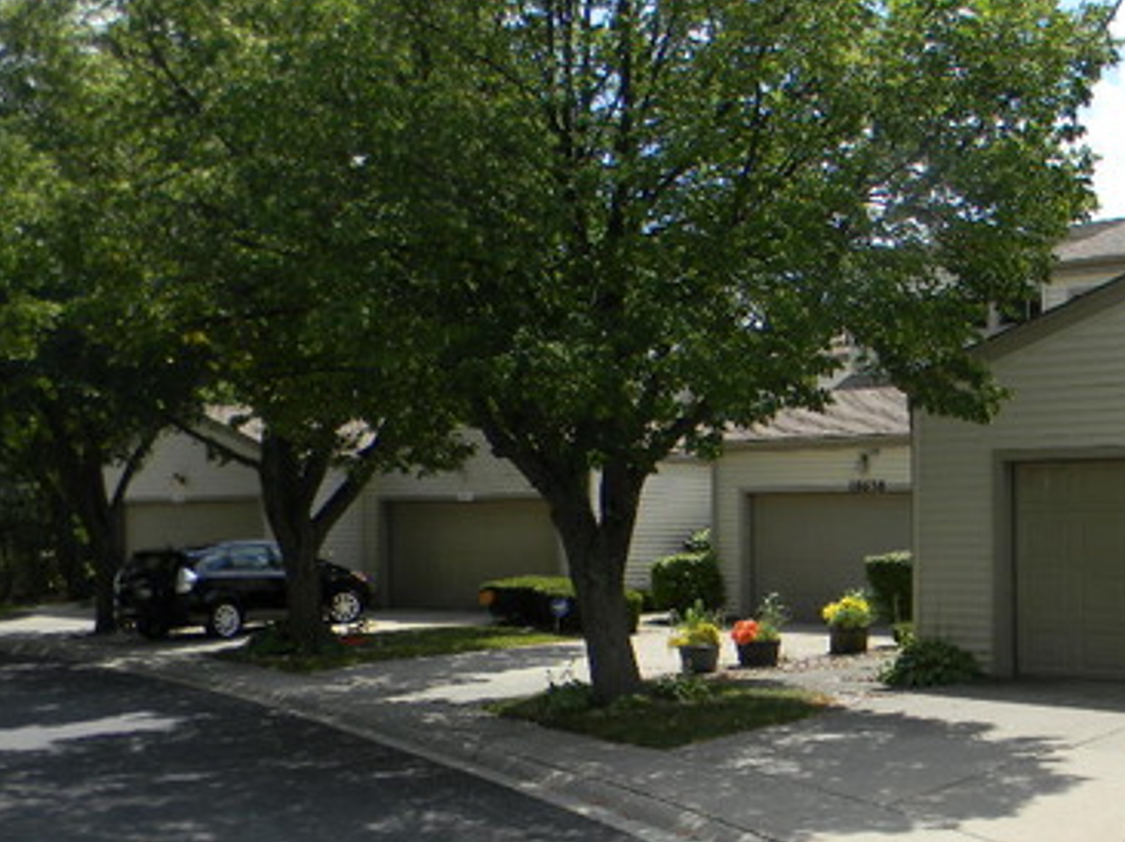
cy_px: 572
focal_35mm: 49
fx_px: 1591
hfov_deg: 37.7
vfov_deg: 29.4
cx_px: 873
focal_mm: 5
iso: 80
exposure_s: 1/817
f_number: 3.5
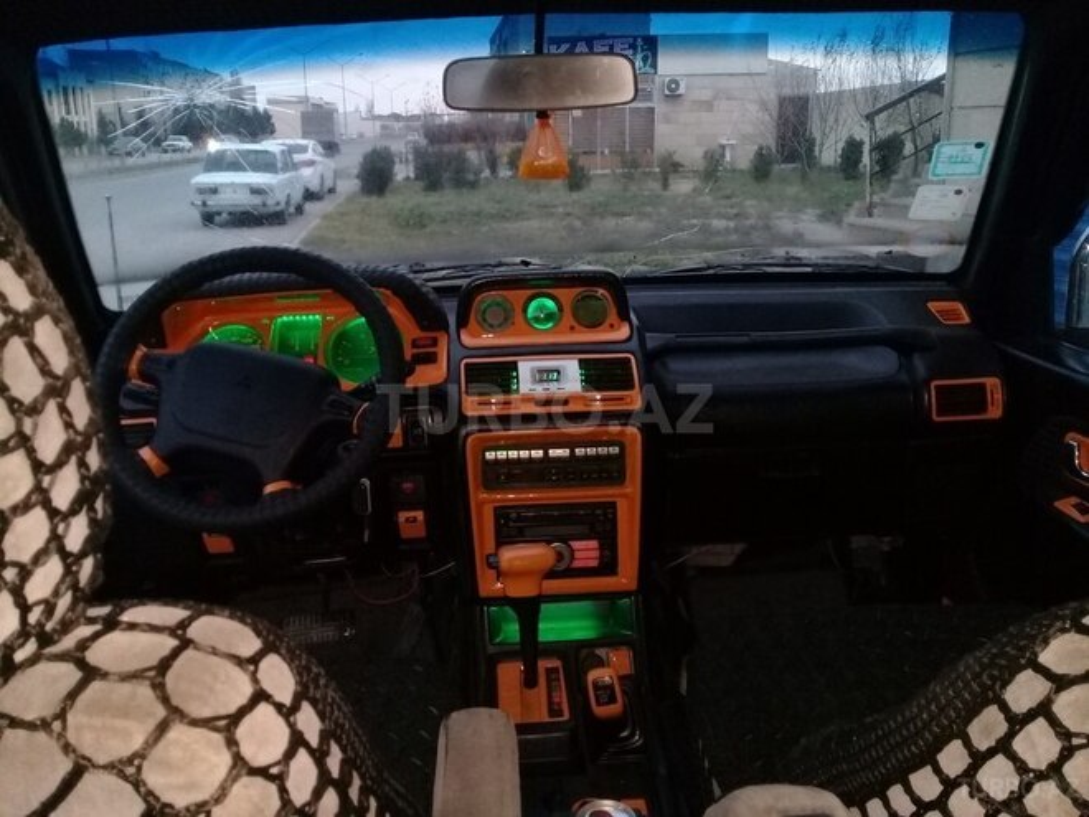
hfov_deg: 58.4
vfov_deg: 45.4
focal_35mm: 31
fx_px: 975
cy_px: 408
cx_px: 544
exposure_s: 1/33
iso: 250
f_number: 2.2
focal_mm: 3.3
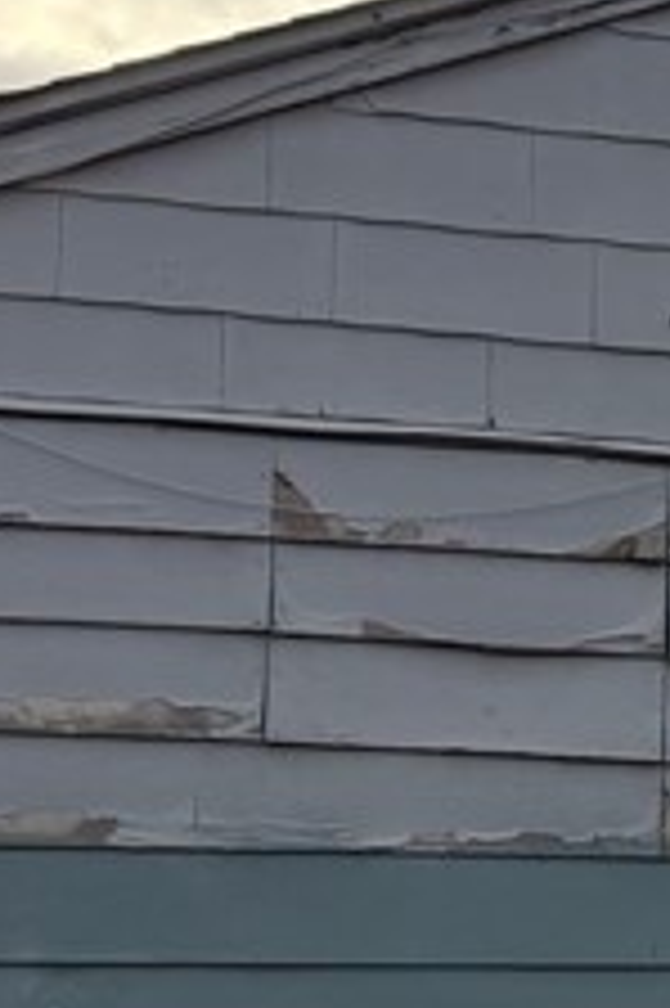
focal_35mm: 114
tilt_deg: +3.9
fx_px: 3187
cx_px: 1628
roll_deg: +0.2
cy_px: 868
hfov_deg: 10.3
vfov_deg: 17.7
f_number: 1.78
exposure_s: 1/3021
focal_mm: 6.76
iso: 100
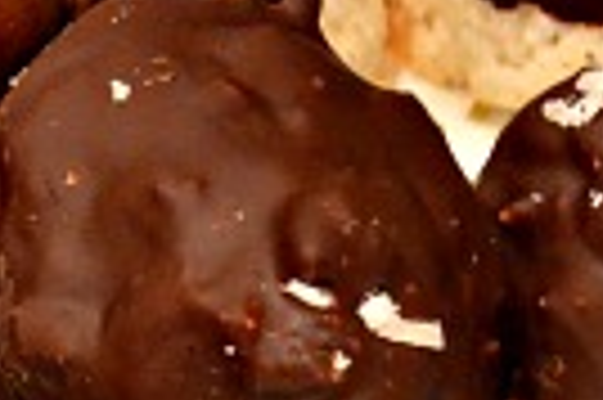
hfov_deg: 12.4
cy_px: -193
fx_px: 2693
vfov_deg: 8.3
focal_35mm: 161
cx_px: -166
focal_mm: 24
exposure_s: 1/25
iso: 3200
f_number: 4
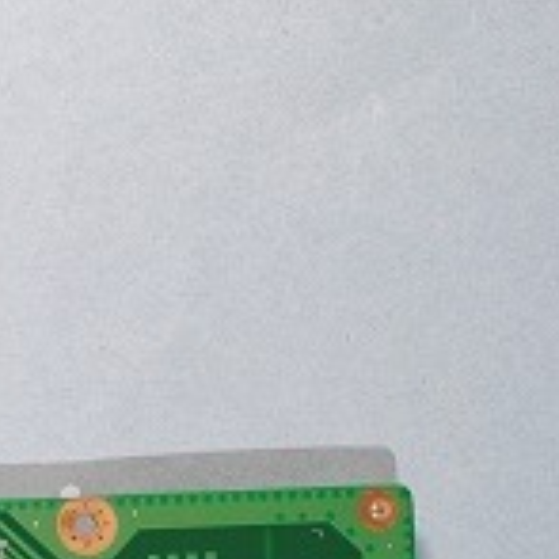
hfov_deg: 10.9
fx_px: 2613
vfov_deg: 12.0
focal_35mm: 143
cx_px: -620
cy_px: 593
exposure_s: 1/5
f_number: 8
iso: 100
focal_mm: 22
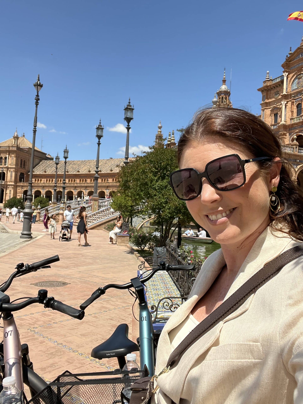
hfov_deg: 46.8
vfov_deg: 60.0
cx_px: 152
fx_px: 350
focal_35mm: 30
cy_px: 202
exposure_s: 1/806
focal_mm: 2.71
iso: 32
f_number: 2.2
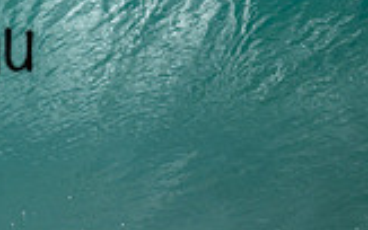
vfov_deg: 0.4
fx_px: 34964
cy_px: -23
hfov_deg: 0.6
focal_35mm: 3485
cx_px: -287
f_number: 6.3
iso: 280
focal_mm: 800
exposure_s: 1/2000
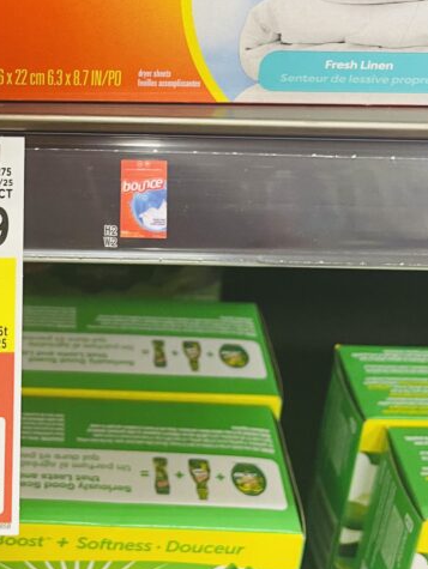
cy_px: 36
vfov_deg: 32.3
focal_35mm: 56
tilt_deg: -24.4
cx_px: 62
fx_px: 922
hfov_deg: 25.5
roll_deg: -2.6
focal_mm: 4.2
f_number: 1.6
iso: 100
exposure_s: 1/41
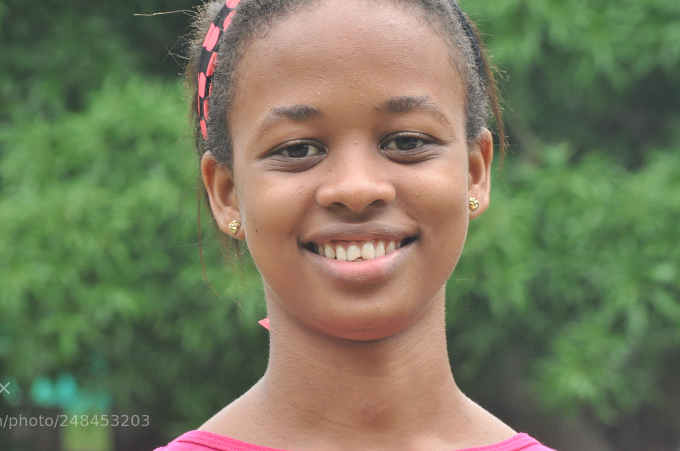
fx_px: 4576
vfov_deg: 5.6
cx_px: 291
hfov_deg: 8.5
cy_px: 190
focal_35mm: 243
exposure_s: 1/160
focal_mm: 135
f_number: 14
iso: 800
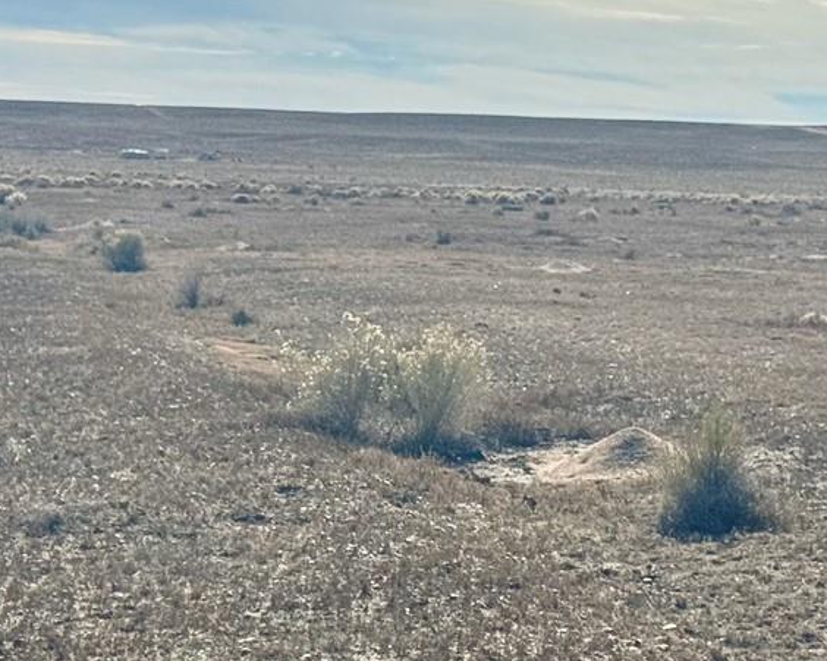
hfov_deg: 14.5
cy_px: 456
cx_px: 465
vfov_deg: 11.6
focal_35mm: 133
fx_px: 3255
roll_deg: -1.9
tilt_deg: -4.7
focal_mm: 6.76
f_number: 1.78
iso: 80
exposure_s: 1/12500
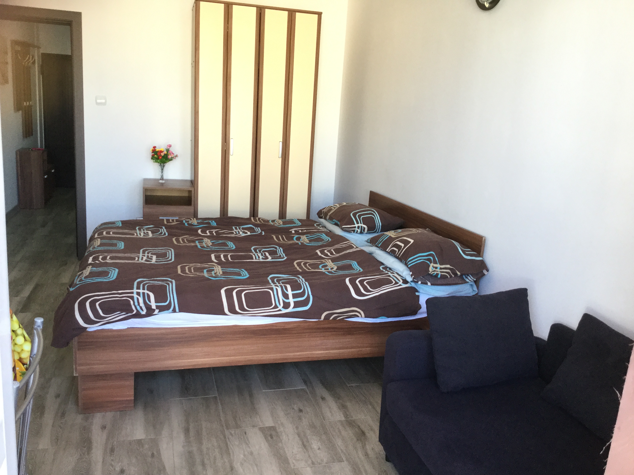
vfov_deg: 45.4
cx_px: 317
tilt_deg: -12.8
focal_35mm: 31
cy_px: 238
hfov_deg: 58.4
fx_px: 568
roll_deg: -5.2
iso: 40
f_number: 2.4
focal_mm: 3.3
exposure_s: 1/33
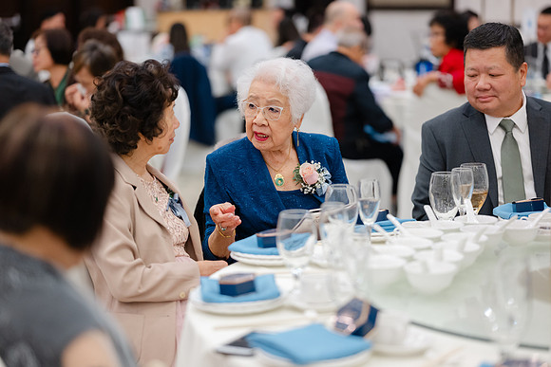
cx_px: 276
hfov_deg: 23.9
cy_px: 184
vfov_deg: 16.1
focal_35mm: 85
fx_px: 1301
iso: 800
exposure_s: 1/125
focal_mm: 85
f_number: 1.8
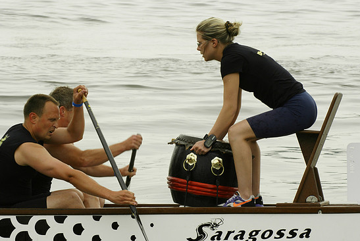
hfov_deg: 10.8
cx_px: 186
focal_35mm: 191
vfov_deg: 7.2
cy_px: 127
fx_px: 1912
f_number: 11
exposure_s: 1/200
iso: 200
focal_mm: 120
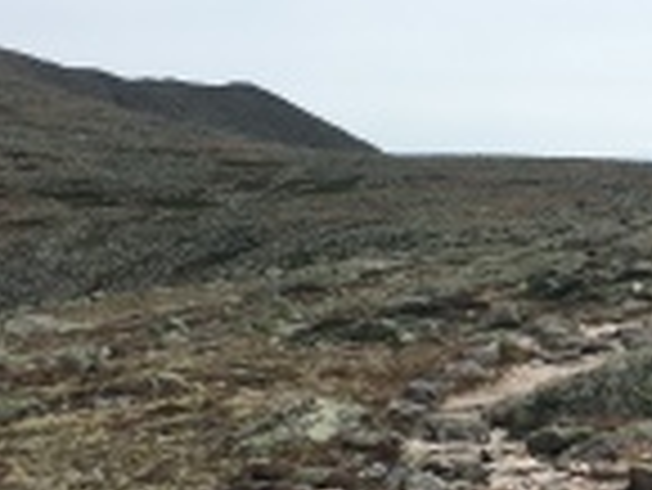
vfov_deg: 20.1
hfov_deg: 26.3
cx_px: 490
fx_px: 1376
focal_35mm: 73
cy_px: 324
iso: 25
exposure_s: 1/2564
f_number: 2.2
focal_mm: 4.15
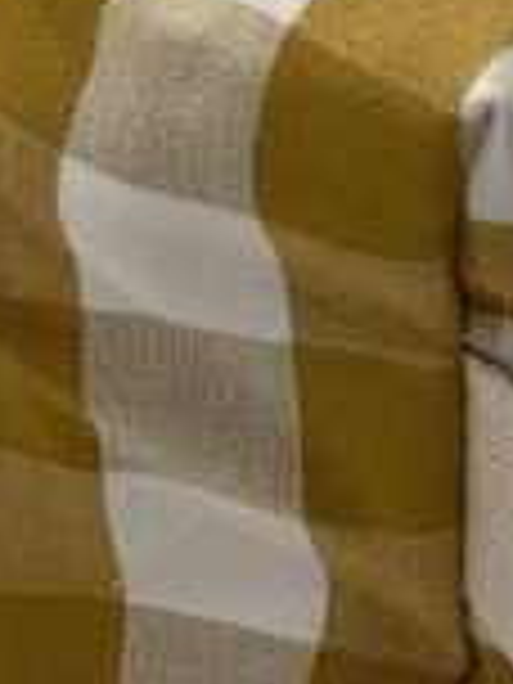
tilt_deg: -26.5
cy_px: -572
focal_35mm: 323
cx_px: -122
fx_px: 6382
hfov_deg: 4.6
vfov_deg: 6.0
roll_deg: +1.1
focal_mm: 6.76
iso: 64
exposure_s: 1/100
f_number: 1.78
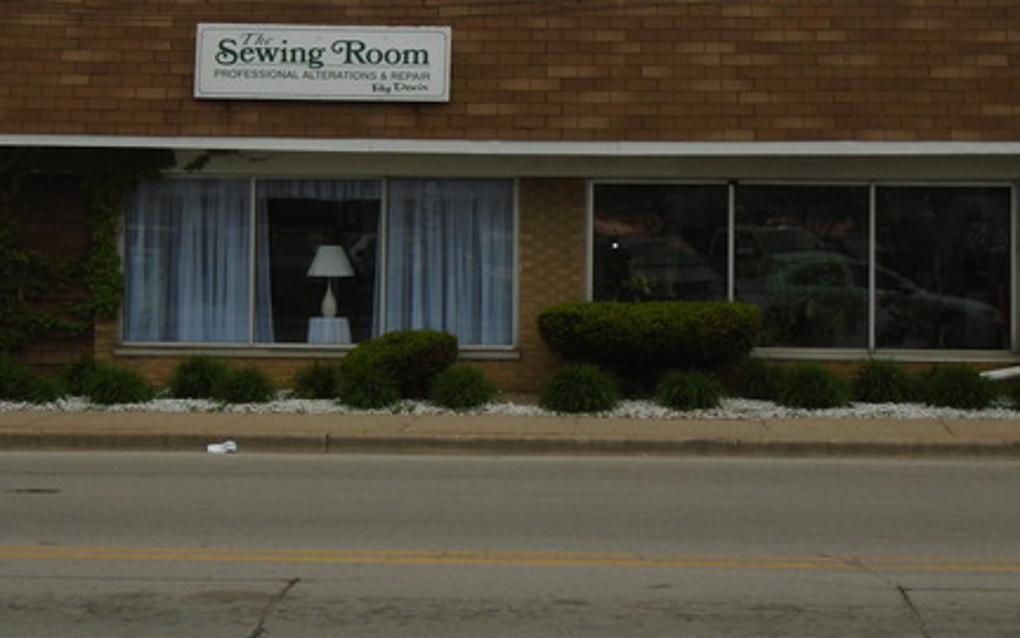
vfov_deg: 16.8
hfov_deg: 26.8
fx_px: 2140
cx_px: 534
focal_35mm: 77
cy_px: 151
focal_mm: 8.7
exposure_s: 1/800
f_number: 4.5
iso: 100
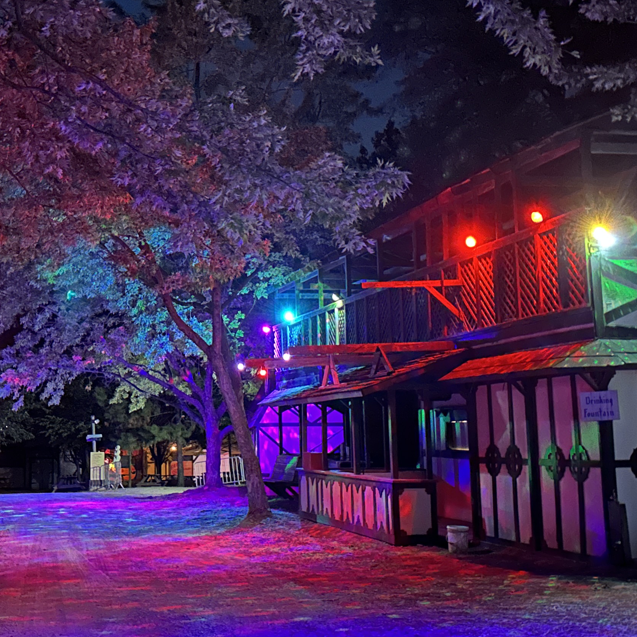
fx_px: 1062
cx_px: 183
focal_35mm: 51
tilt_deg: +7.4
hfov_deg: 32.9
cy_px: 302
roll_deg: +1.0
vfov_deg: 33.4
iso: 3200
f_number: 1.78
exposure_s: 1/5
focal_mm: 6.86
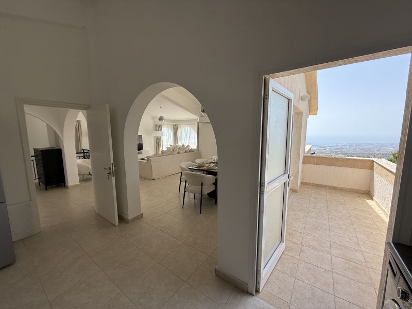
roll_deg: +0.8
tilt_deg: -6.3
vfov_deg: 85.7
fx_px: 167
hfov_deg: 102.1
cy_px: 154
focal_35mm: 14
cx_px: 206
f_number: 2.2
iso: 64
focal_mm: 2.22
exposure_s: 1/535
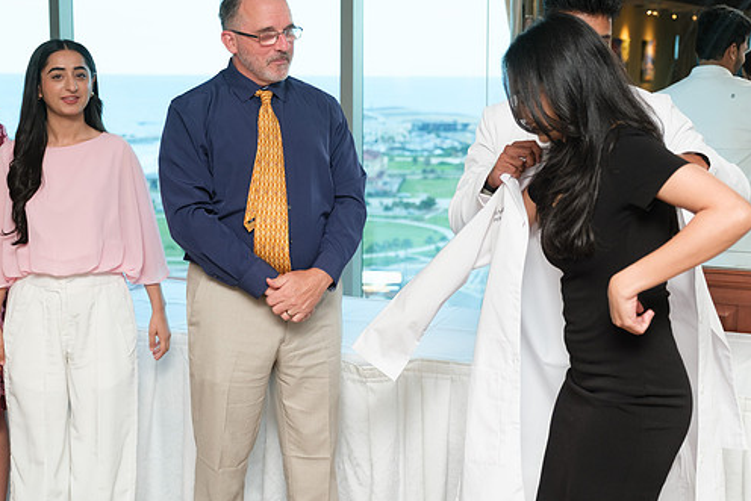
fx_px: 1148
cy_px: 217
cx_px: 392
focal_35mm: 55
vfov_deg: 24.6
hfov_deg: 36.2
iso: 640
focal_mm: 31.1
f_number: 2.8
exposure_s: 1/125
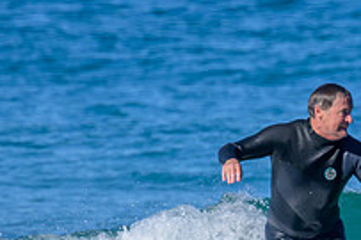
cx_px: 395
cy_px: 250
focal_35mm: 2202
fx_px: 22063
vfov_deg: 0.6
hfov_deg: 0.9
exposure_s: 1/1600
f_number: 8
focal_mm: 560
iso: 400
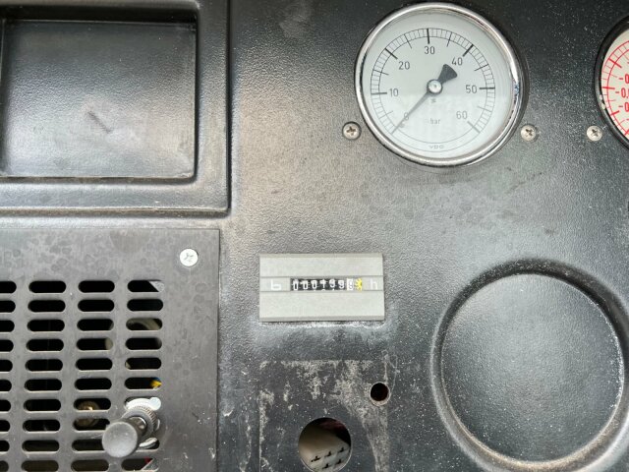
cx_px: 314
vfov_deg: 53.1
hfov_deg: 67.3
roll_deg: -0.3
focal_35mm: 26
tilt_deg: +5.1
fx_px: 472
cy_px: 236
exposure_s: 1/121
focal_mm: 5.7
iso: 40
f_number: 1.5
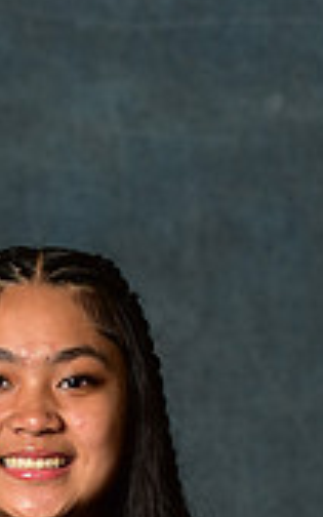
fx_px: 6451
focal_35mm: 458
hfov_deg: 2.9
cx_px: 51
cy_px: 769
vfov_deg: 4.6
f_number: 4.5
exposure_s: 1/160
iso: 200
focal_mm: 130
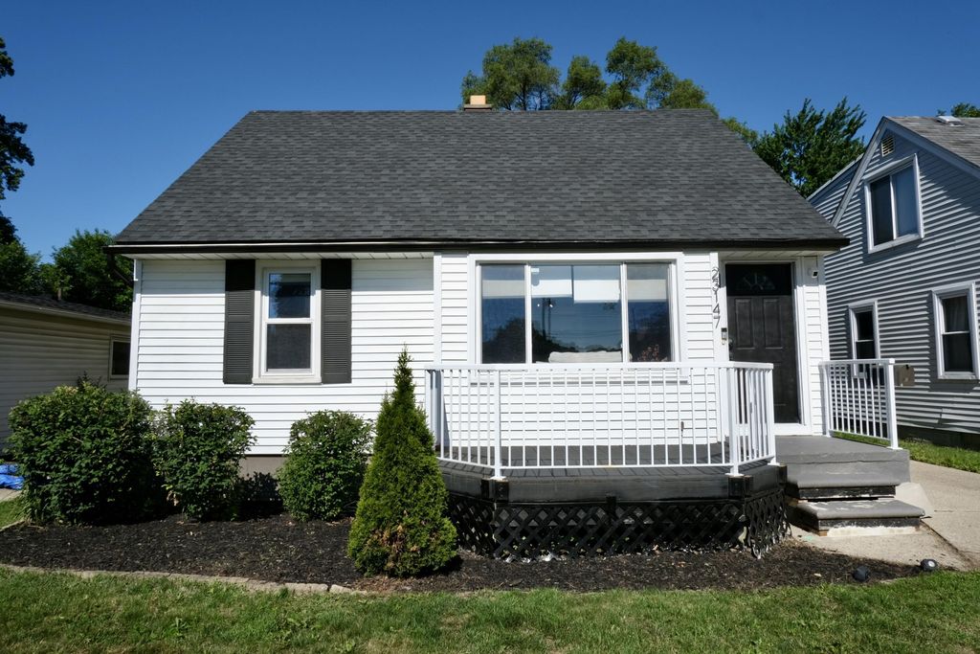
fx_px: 626
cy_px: 327
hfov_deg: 76.1
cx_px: 490
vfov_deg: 55.1
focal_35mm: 23
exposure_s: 1/180
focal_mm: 15
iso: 200
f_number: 14
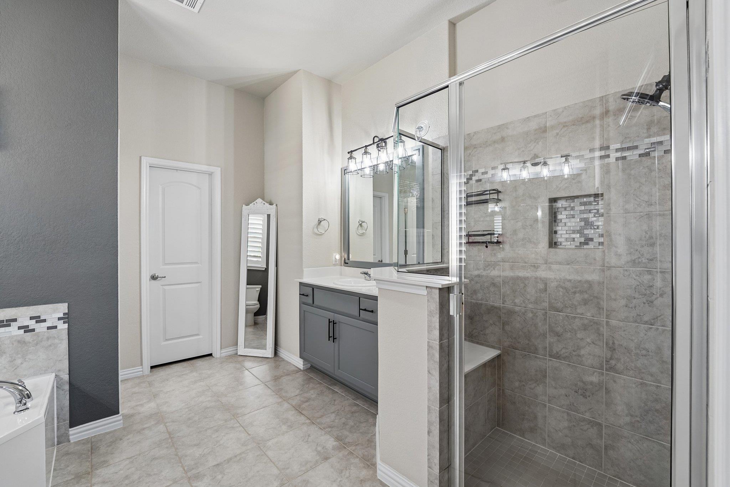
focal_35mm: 14
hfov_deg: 104.3
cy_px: 244
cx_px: 365
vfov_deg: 81.2
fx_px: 284
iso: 400
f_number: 8
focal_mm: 14
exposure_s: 1/8
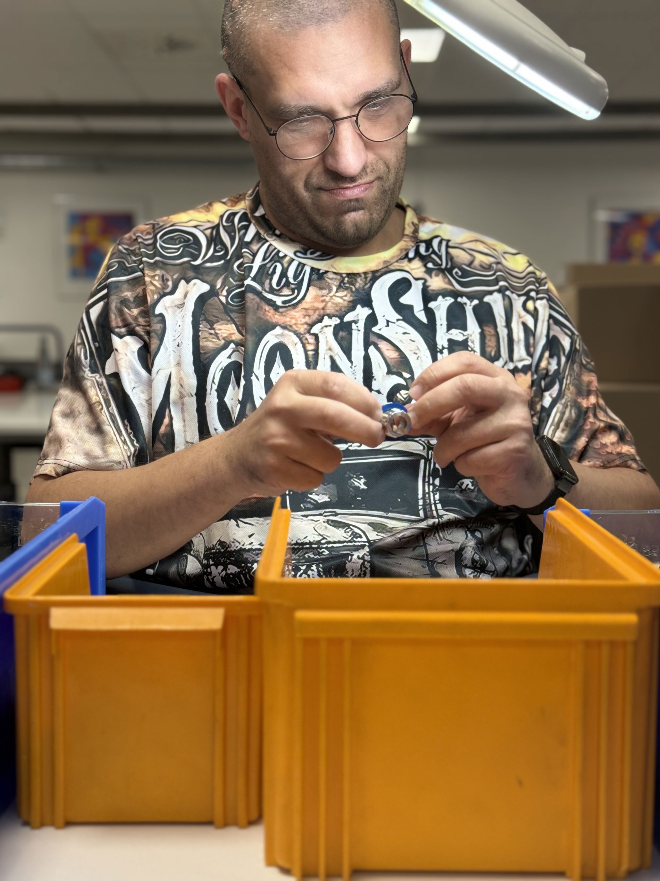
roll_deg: -0.6
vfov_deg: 39.7
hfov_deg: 30.3
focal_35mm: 48
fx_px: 1220
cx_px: 330
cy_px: 440
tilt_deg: -5.4
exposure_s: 1/100
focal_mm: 6.76
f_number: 1.78
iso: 80
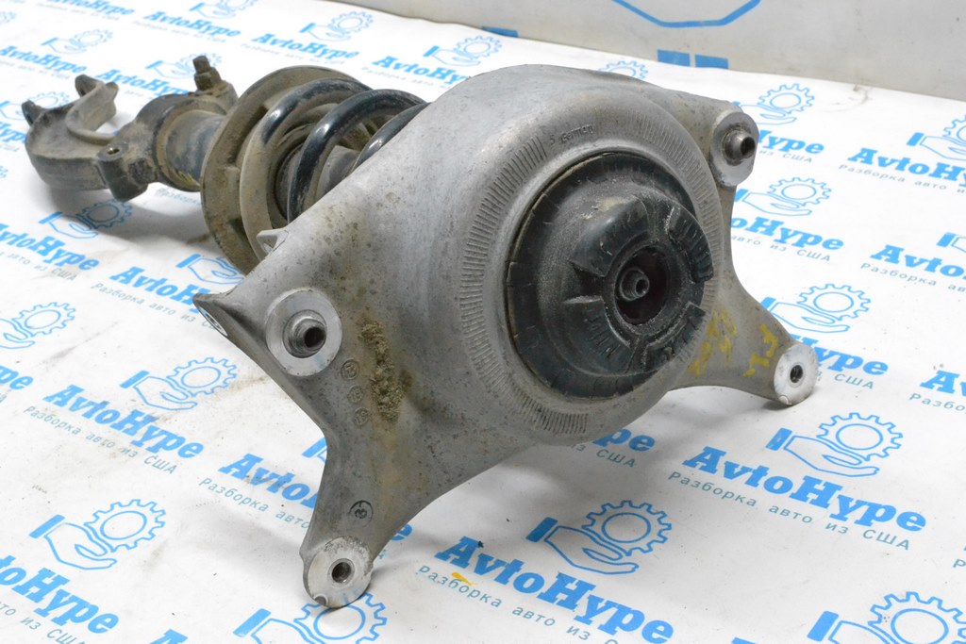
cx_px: 483
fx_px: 1409
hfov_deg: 37.8
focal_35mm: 52
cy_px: 322
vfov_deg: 25.8
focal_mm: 35
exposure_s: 1/100
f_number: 13
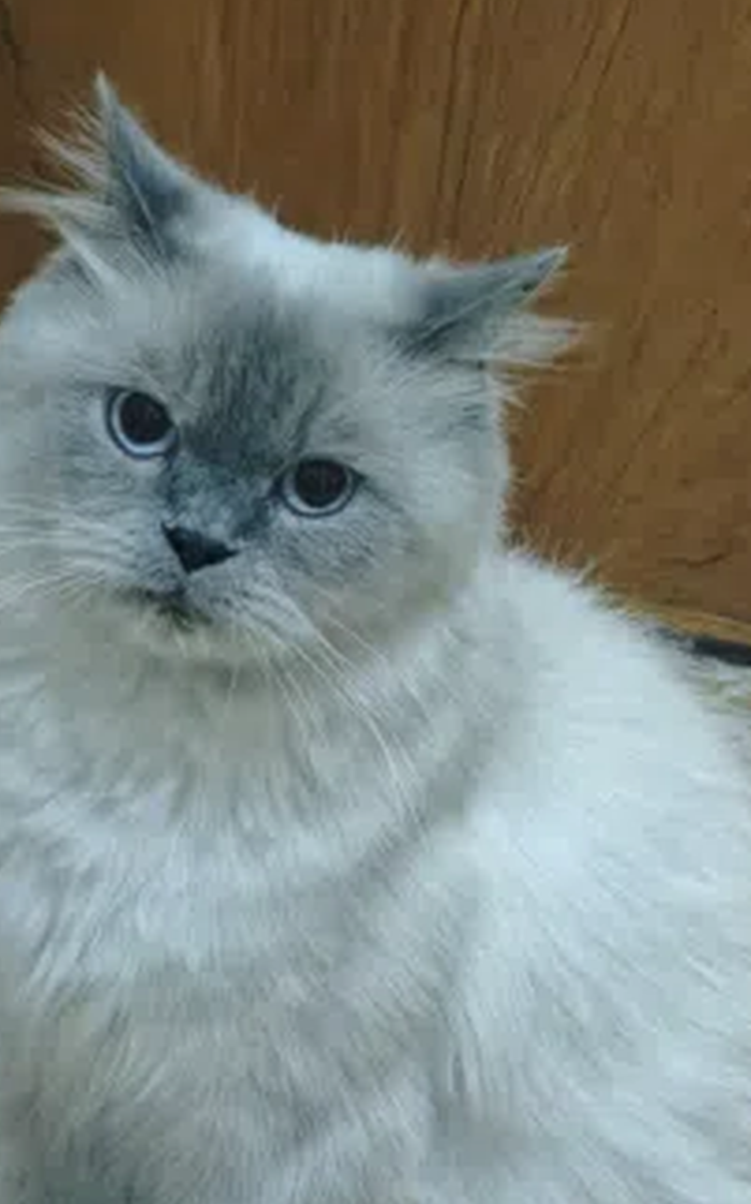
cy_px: 523
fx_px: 6523
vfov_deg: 10.5
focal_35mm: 199
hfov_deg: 6.6
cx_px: 291
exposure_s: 1/33.3
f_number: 1.5
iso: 800
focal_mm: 4.94
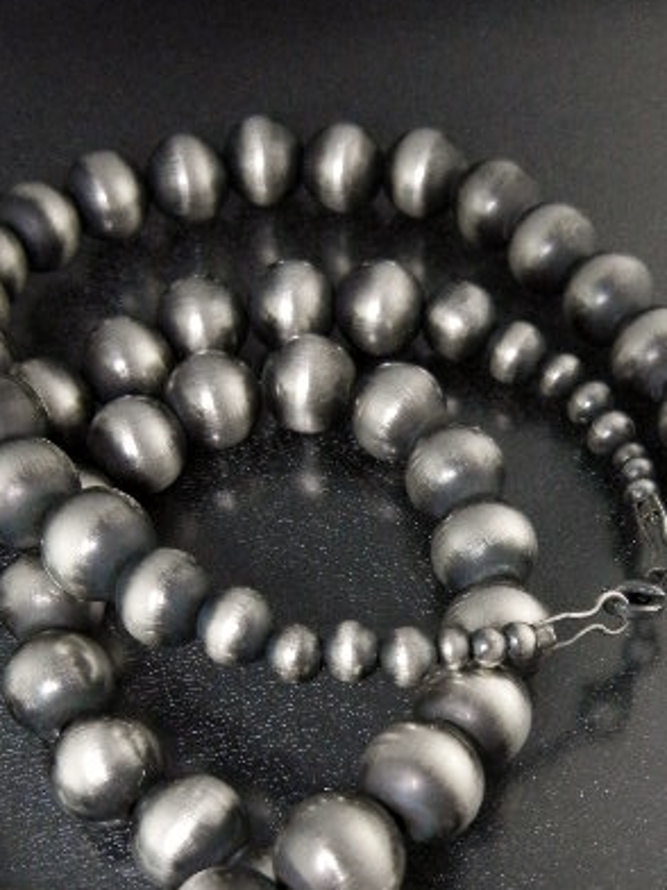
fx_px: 1259
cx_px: 358
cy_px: 656
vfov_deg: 38.0
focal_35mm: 49
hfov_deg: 29.7
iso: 800
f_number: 7
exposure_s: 1/30
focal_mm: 5.4
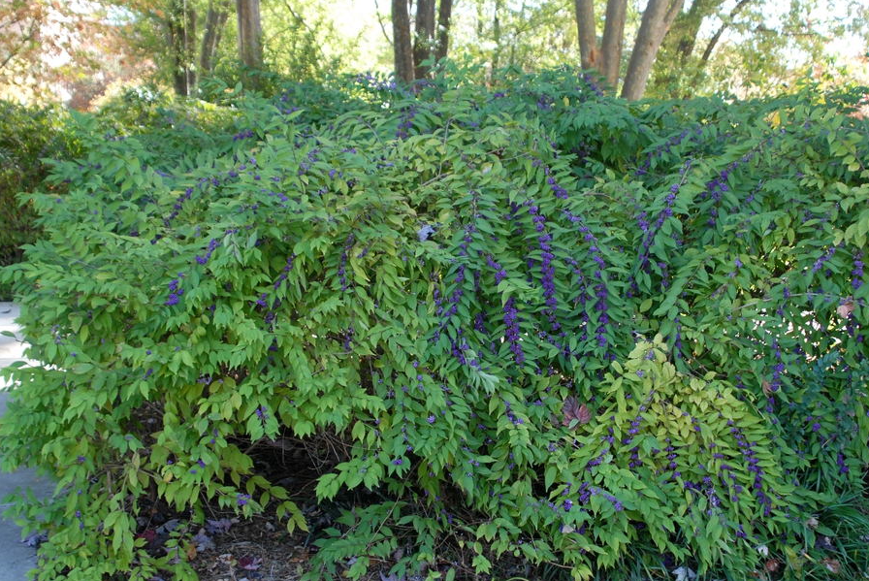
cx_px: 464
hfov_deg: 41.1
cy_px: 306
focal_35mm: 48
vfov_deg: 28.1
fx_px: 1160
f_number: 5
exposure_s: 1/90
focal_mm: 28
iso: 400
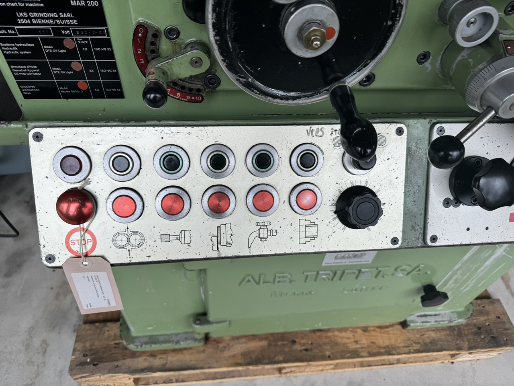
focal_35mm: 24
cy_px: 193
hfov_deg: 71.6
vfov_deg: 56.8
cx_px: 257
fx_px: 356
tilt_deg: -49.7
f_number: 1.78
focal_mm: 6.86
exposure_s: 1/121
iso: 80
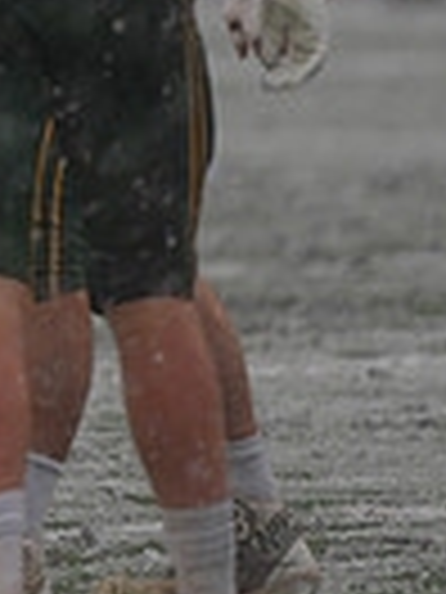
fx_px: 21852
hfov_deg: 1.2
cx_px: -802
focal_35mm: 1272
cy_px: -241
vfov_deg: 1.6
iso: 320
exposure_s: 1/1600
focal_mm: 300
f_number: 2.8
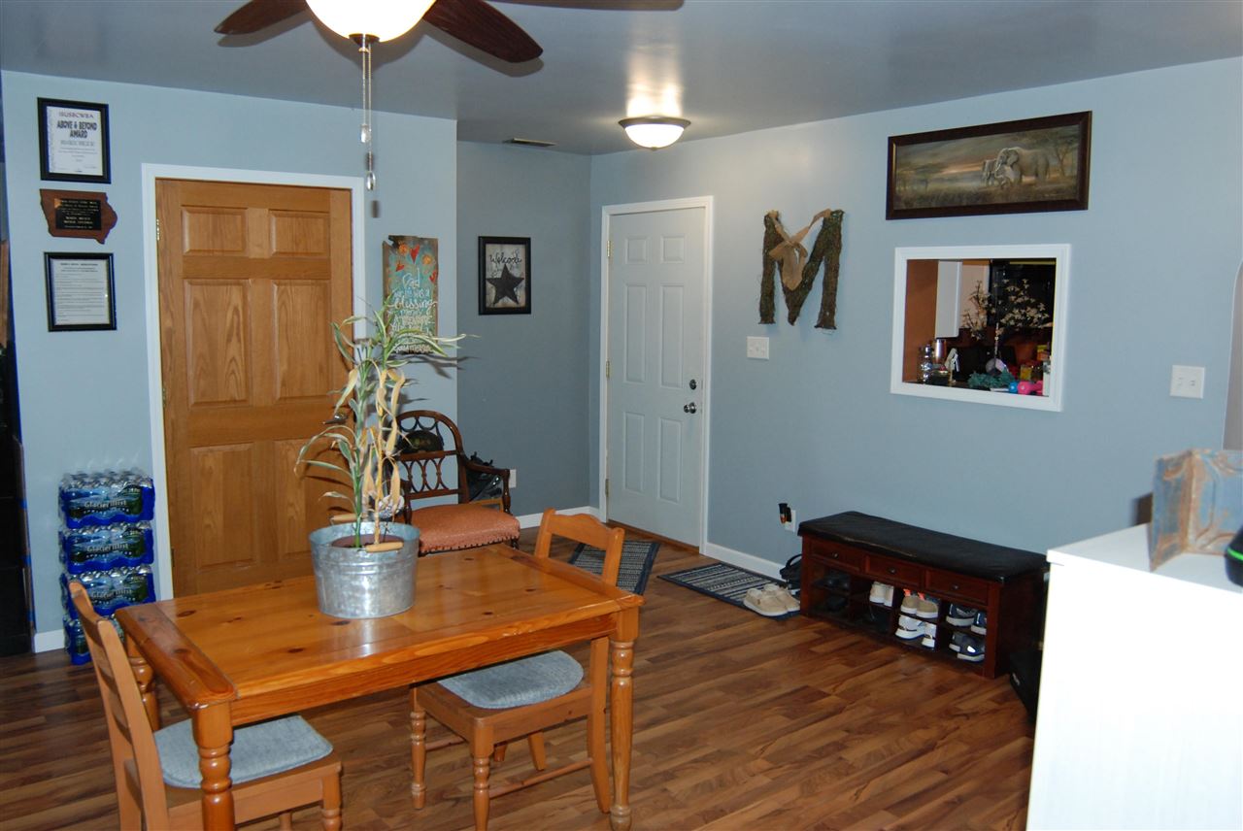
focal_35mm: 27
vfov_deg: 48.0
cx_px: 622
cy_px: 416
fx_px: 933
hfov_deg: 67.3
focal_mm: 18
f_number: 5.6
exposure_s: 1/60
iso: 800
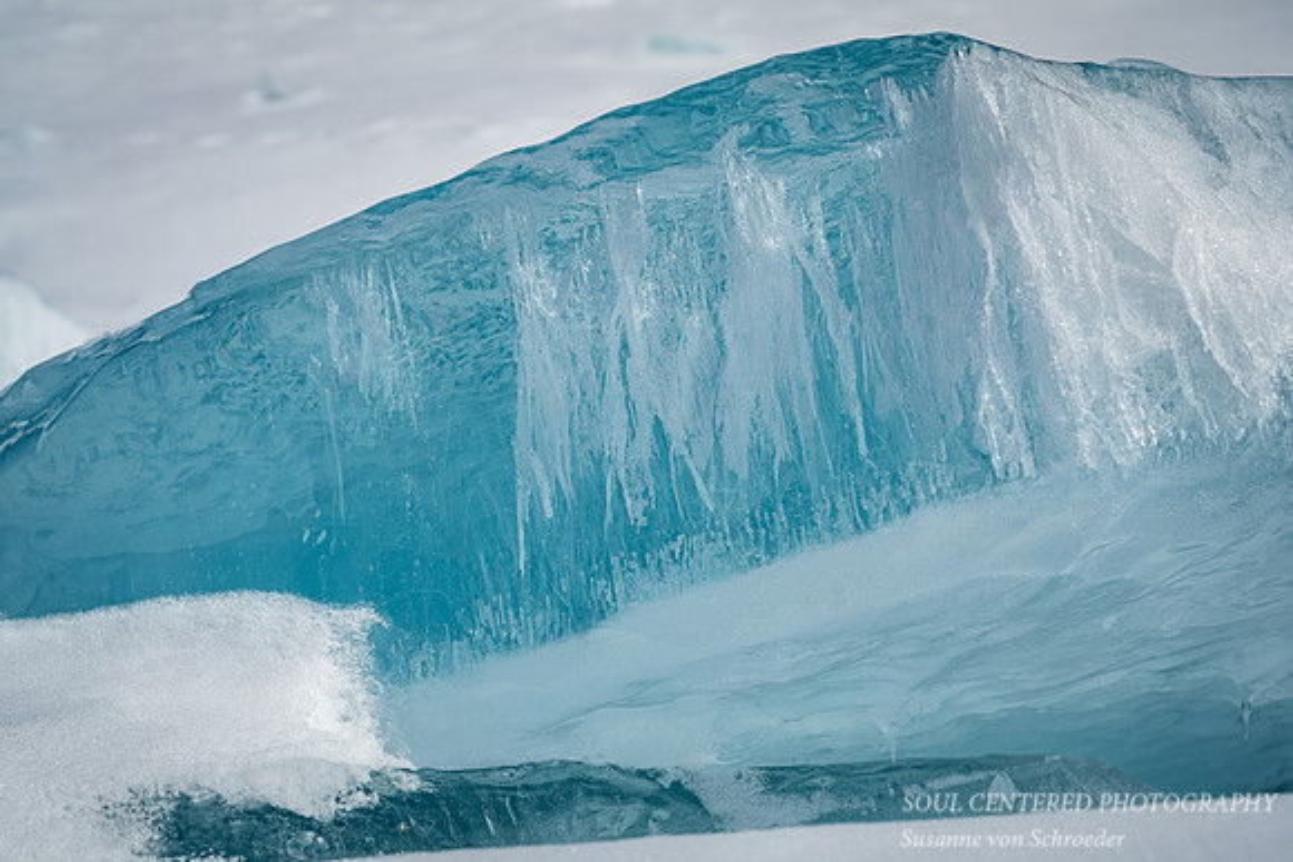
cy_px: 431
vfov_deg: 23.0
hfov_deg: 33.9
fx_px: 2119
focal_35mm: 59
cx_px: 646
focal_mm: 59
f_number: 8
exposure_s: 1/1000
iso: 200
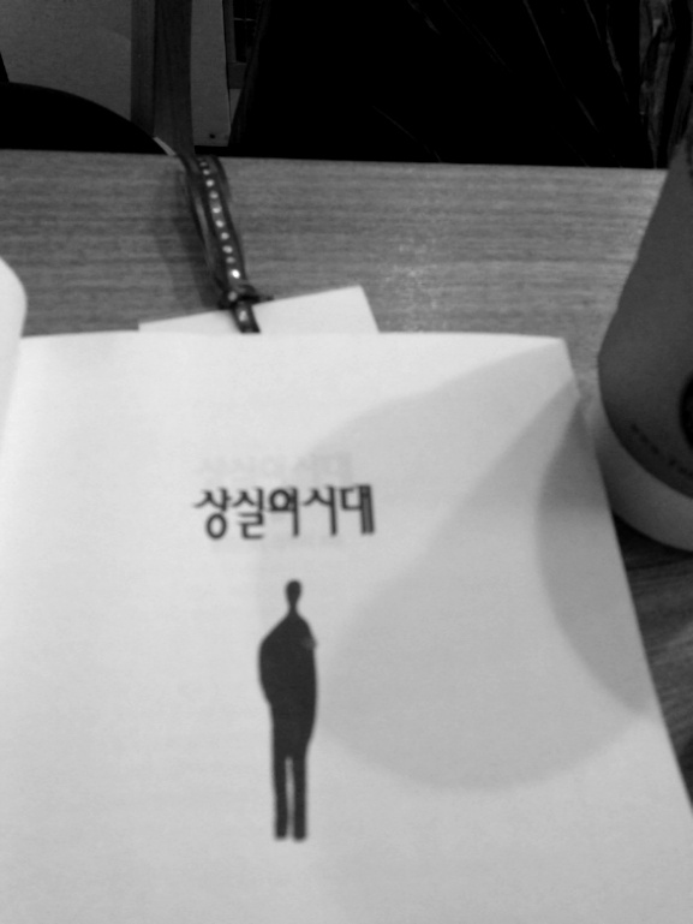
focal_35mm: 33
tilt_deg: -57.8
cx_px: 346
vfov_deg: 55.3
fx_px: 881
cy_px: 462
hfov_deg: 43.0
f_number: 2.4
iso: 250
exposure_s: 1/20
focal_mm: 4.12
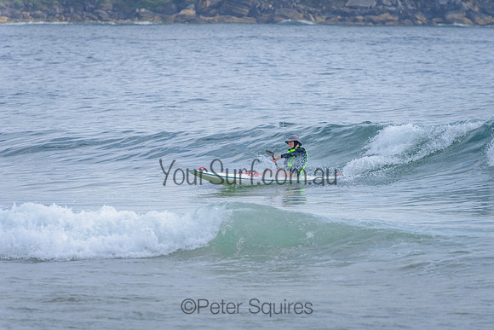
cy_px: 174
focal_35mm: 490
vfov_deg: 2.8
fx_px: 6730
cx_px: 303
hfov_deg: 4.2
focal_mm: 400
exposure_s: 1/1600
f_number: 9
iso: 500
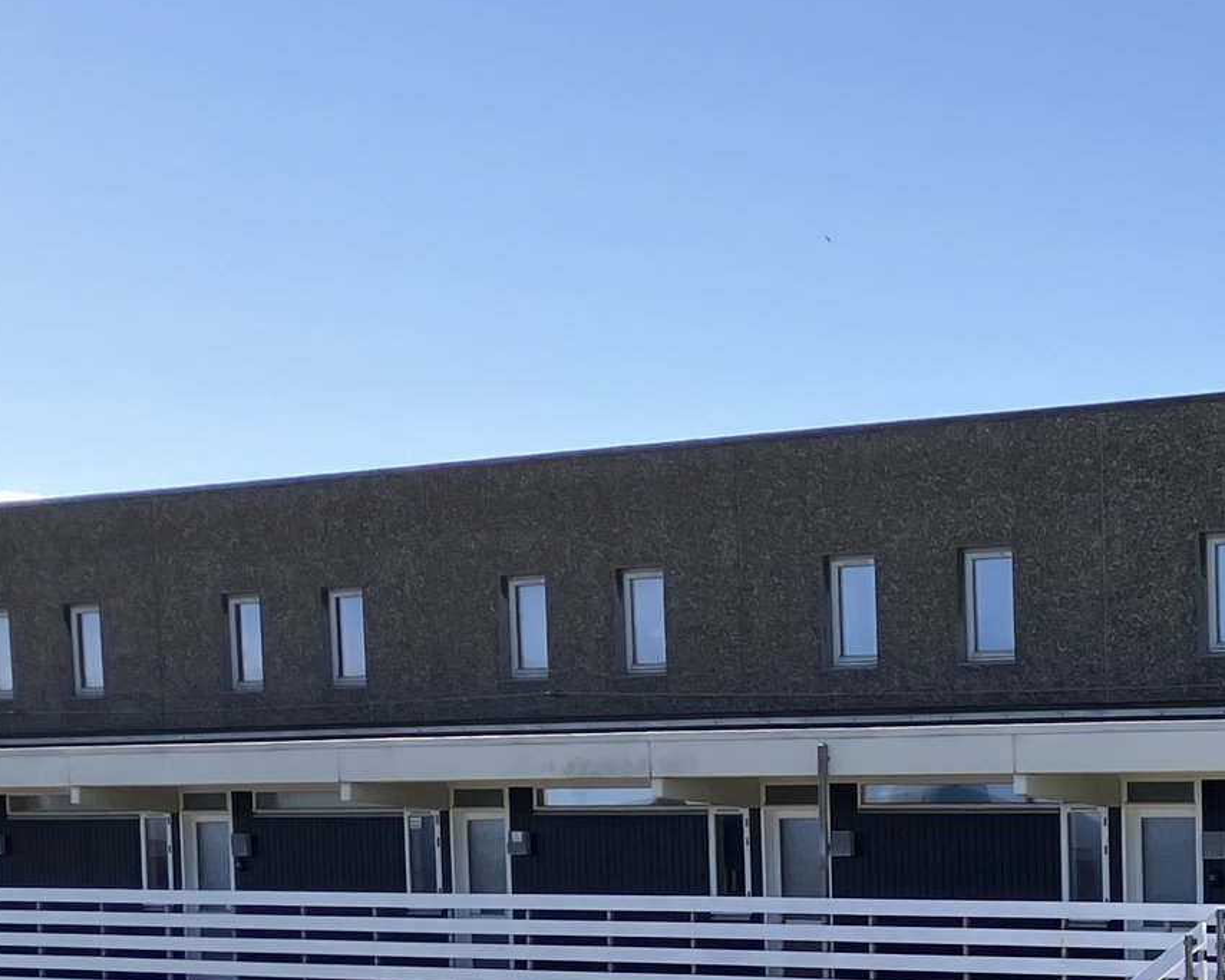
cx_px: 1683
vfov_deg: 15.3
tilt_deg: -6.2
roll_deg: +0.1
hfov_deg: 18.3
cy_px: 1283
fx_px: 3480
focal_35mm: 96
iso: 32
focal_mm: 3.99
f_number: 1.8
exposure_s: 1/1473
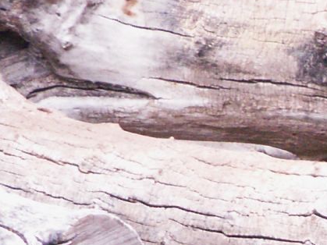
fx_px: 6375
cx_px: 711
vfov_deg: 2.2
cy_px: 456
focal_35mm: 675
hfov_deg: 2.9
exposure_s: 1/20
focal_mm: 22.64
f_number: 4
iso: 160
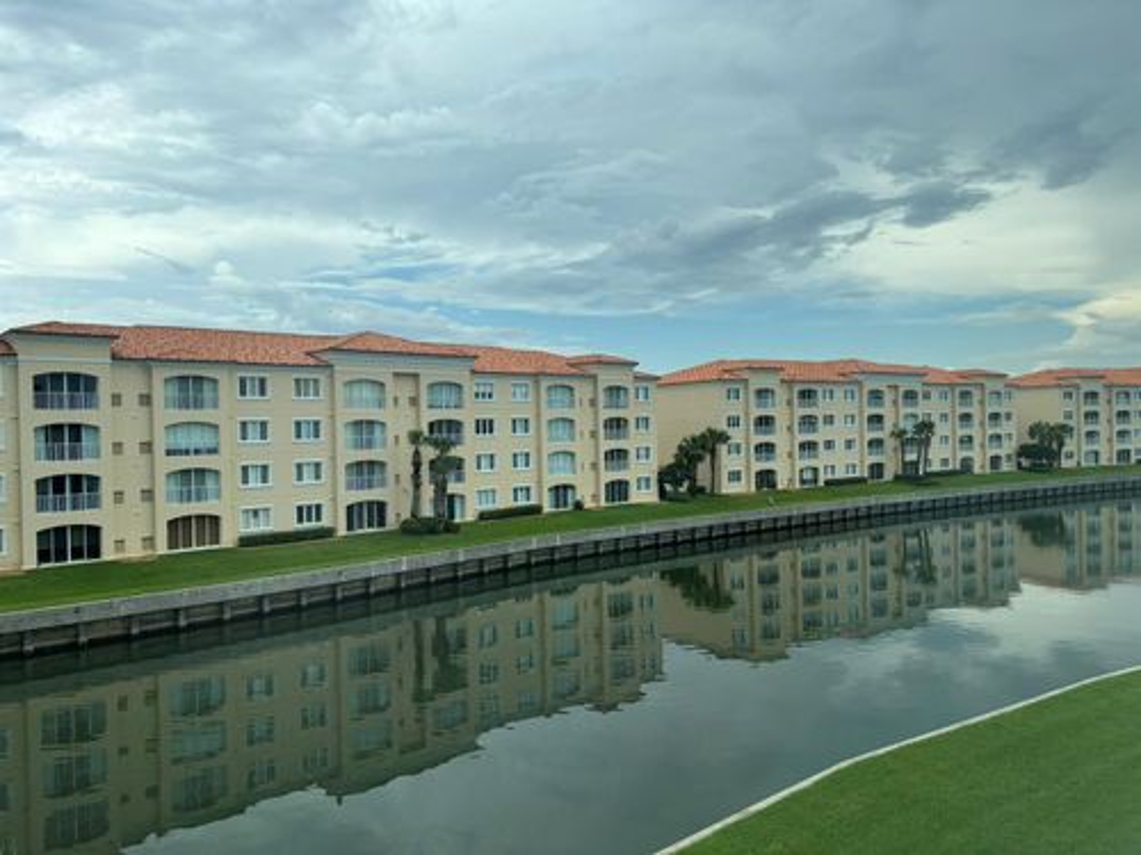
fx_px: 857
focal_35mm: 26
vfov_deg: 53.1
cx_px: 570
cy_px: 428
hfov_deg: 67.3
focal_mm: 5.96
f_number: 1.6
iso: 50
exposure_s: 1/2710
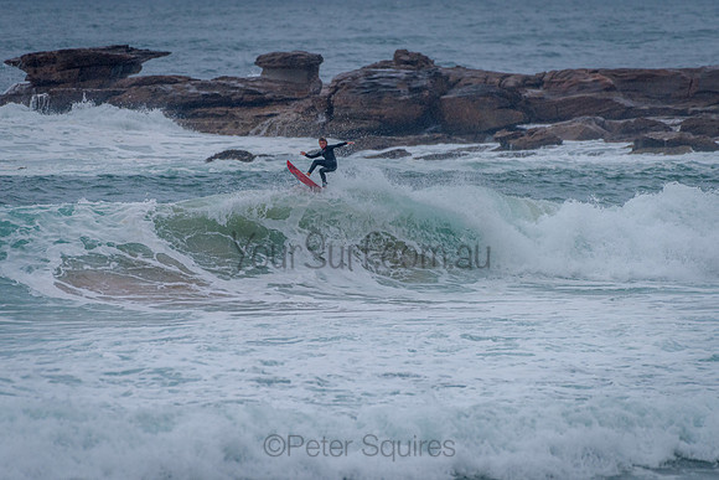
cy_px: 240
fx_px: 12236
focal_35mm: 613
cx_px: 360
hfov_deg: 3.4
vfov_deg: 2.2
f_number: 5.6
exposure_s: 1/2000
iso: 560
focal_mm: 500
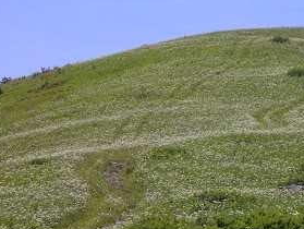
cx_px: 271
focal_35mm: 229
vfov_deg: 6.5
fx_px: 2014
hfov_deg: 8.6
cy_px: 119
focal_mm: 16.51
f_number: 7.7
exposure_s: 1/160
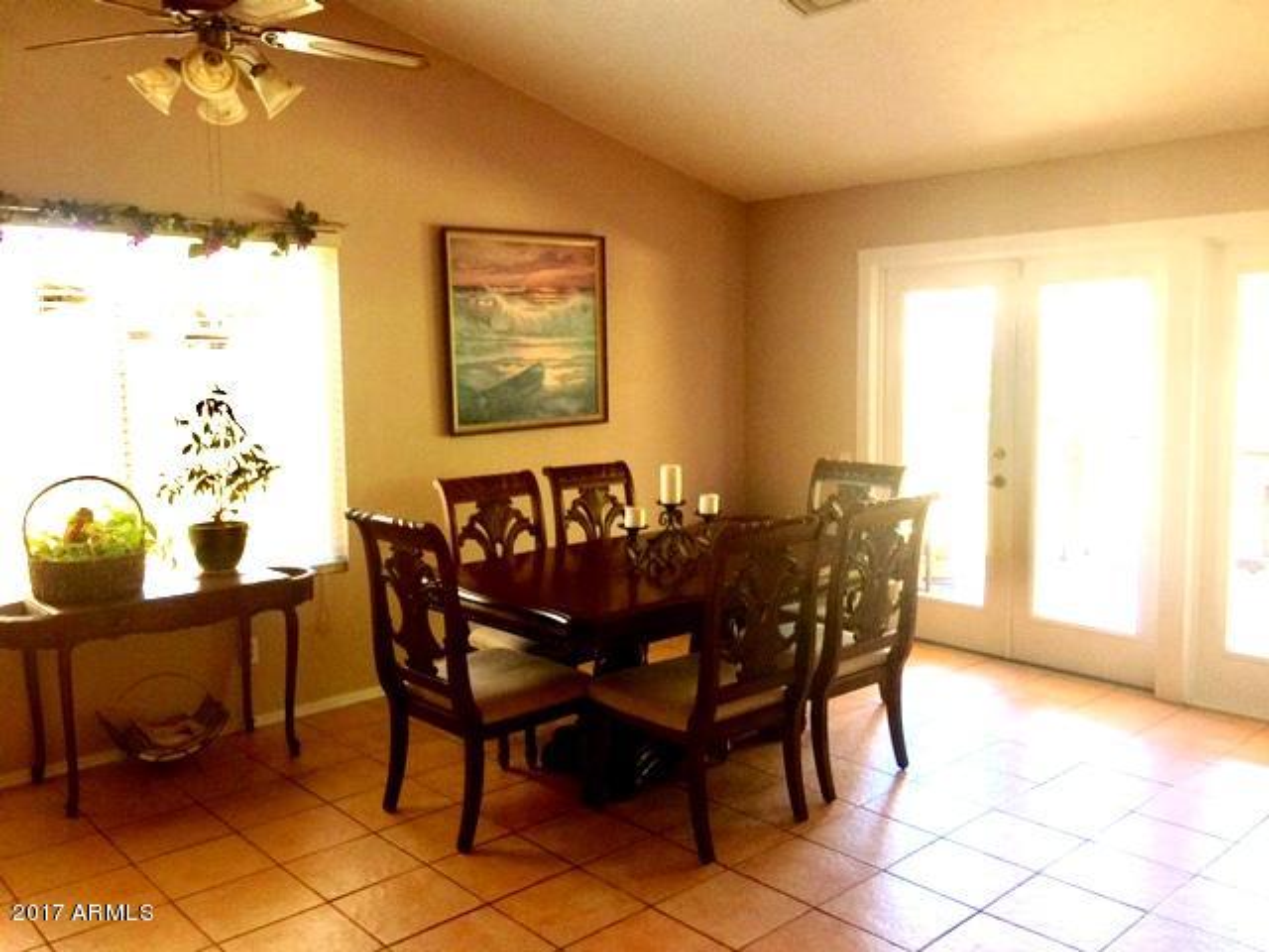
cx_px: 634
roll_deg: +0.7
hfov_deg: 61.7
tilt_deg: -7.3
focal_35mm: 29
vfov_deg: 48.2
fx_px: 1063
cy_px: 476
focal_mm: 4.15
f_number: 2.2
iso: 32
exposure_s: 1/30
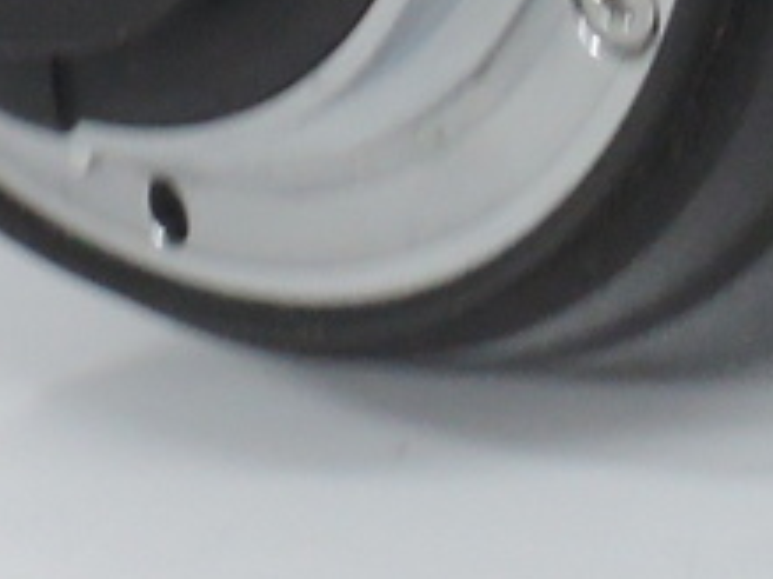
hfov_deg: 6.0
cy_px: -879
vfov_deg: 4.4
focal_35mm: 329
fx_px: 7343
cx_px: 1154
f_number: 7.3
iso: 800
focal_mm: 12.8
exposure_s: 1/15
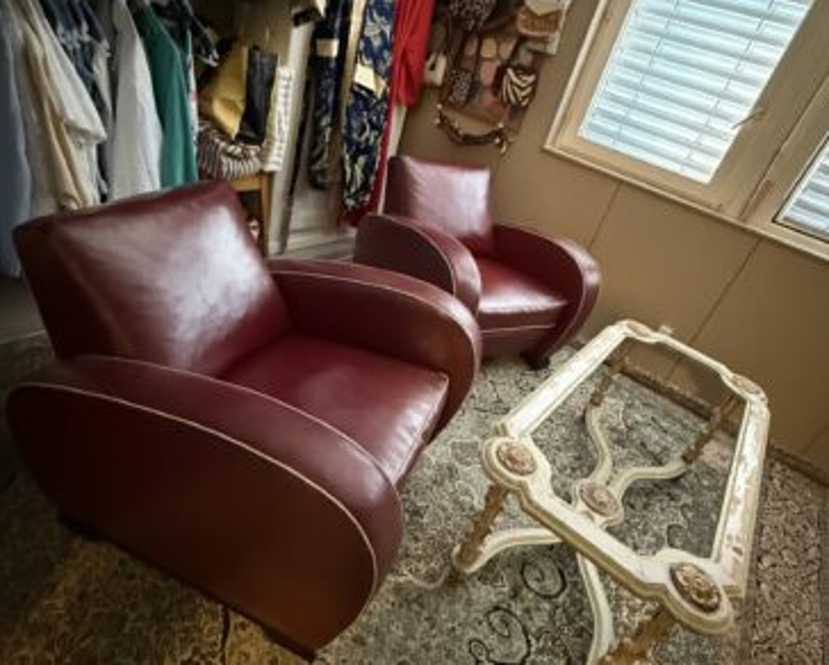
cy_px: 339
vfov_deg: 84.1
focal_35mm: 15
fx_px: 368
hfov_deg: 96.7
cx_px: 428
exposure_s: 1/25
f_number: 2.2
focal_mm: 2.22
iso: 1600
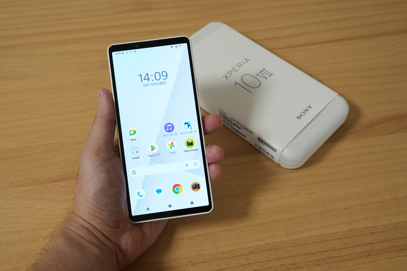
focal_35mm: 40
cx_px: 204
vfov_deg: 33.4
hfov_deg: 48.5
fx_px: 452
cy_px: 136
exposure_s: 1/40
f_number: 8
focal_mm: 40
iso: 2500
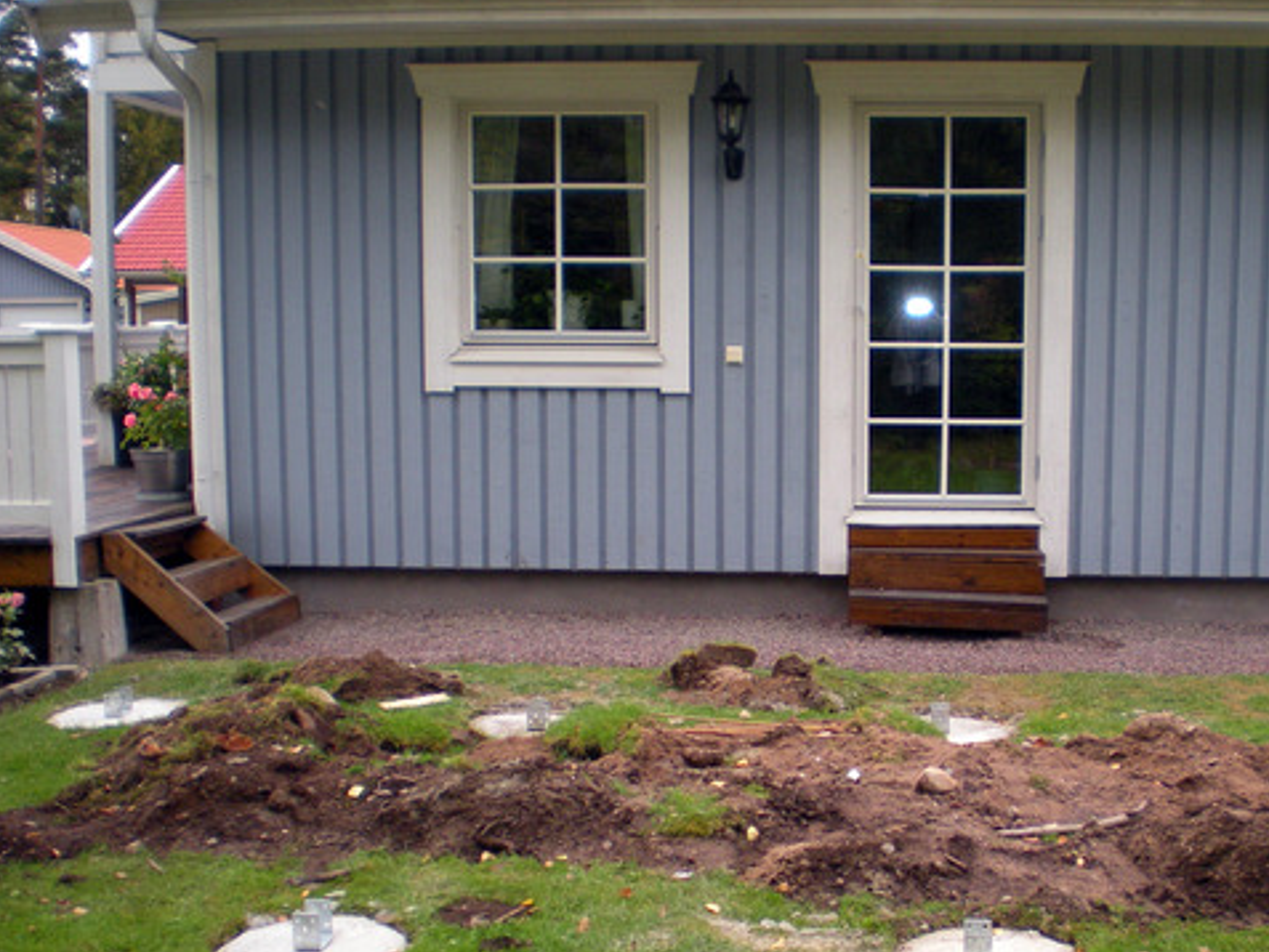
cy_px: 544
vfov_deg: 29.1
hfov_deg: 37.8
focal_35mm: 50
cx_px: 827
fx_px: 1833
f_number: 3.1
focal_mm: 6.3
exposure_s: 1/64
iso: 109
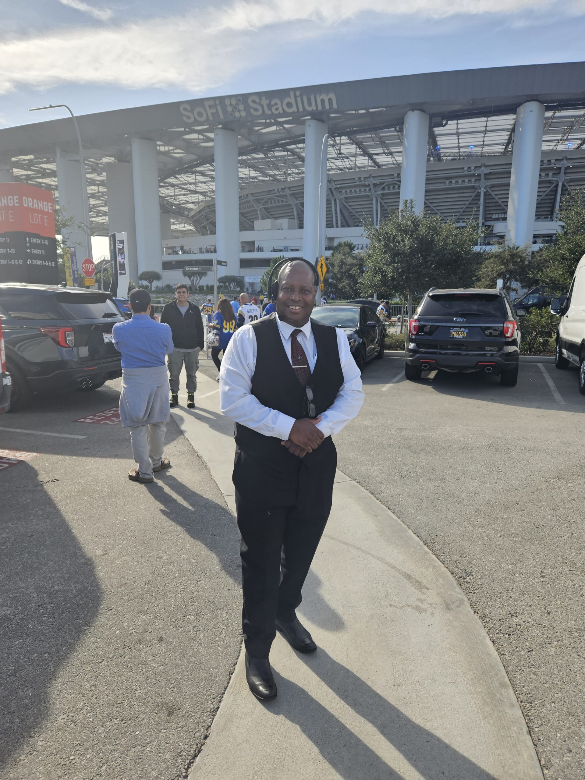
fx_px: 518
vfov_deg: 73.9
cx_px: 292
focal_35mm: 23
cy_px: 390
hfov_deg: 58.9
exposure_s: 1/1265
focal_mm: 5.4
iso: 40
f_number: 1.8
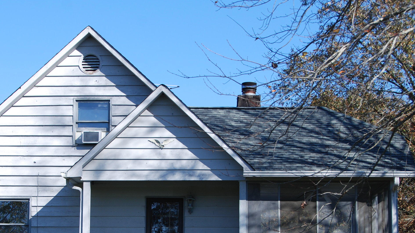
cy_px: 197
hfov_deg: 25.0
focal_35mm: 85
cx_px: 163
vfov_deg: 14.2
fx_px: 933
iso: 100
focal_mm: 35
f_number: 6.3
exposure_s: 1/160
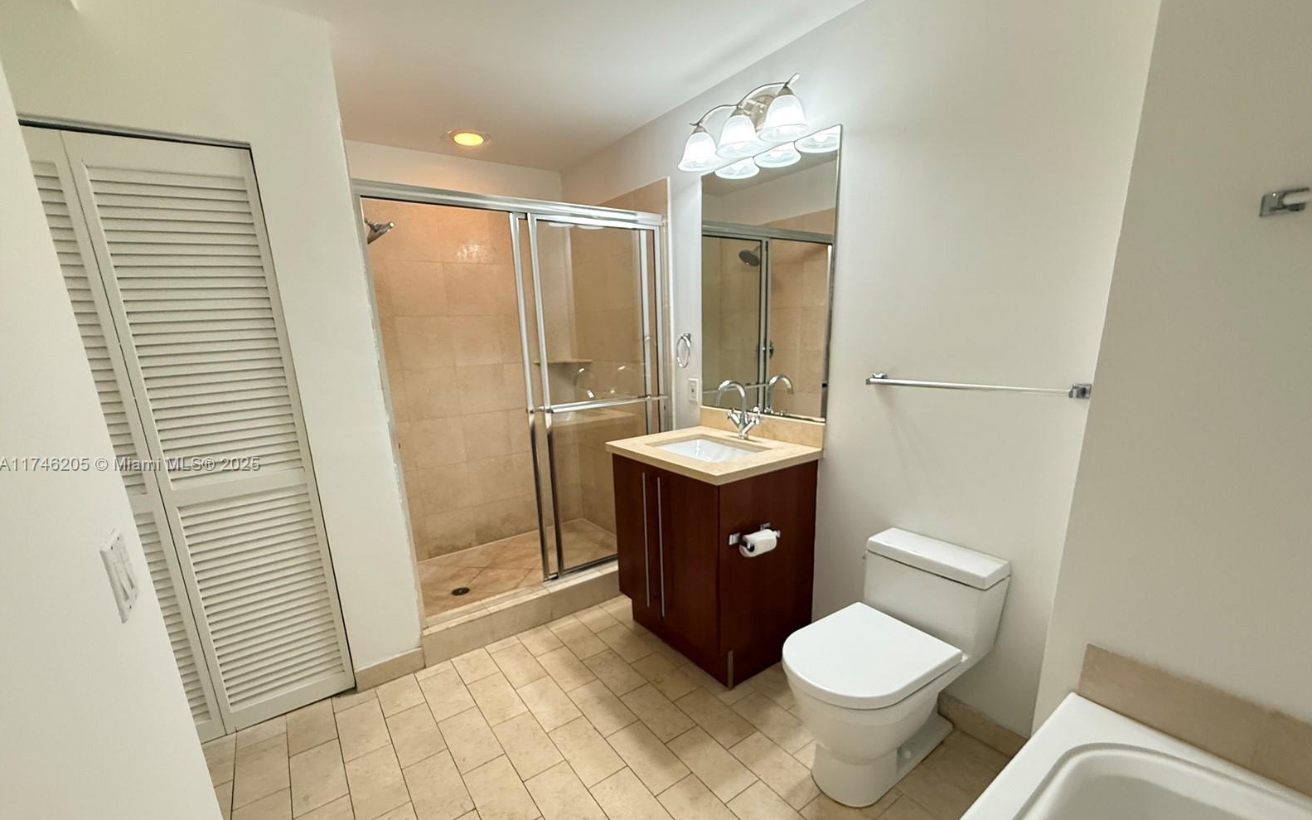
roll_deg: +1.8
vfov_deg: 74.4
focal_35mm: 15
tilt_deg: -14.5
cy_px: 465
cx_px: 657
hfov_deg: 101.5
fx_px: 536
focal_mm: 2.22
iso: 500
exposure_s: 1/60
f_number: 2.2
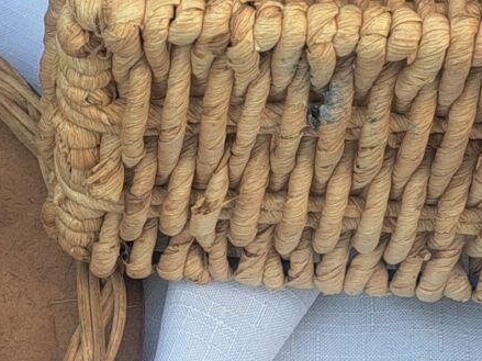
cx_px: 239
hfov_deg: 14.1
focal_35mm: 140
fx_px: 1949
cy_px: 105
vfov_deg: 10.6
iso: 50
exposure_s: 1/136
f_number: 1.8
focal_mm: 5.23
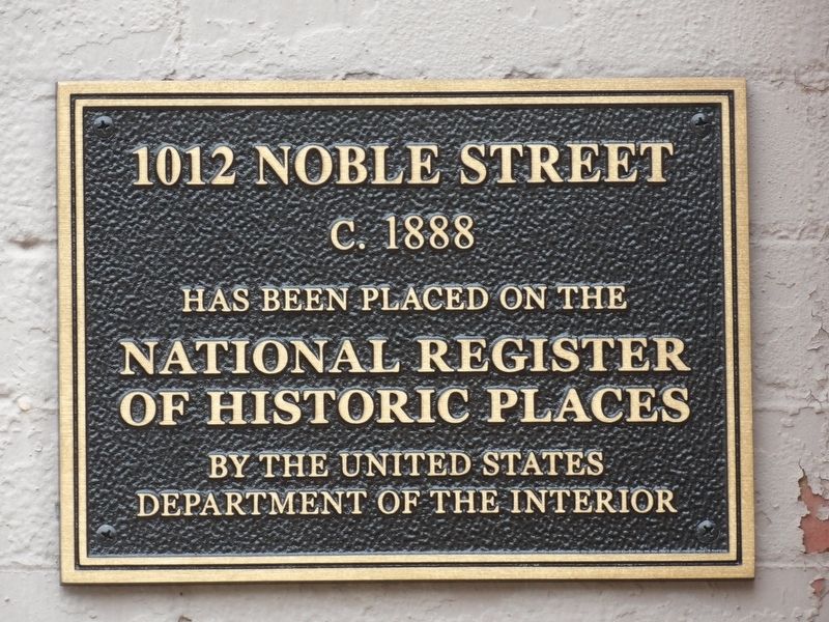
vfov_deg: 3.6
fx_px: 9795
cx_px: 414
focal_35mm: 409
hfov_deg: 4.8
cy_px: 311
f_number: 4.2
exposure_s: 1/67
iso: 200
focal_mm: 73.3
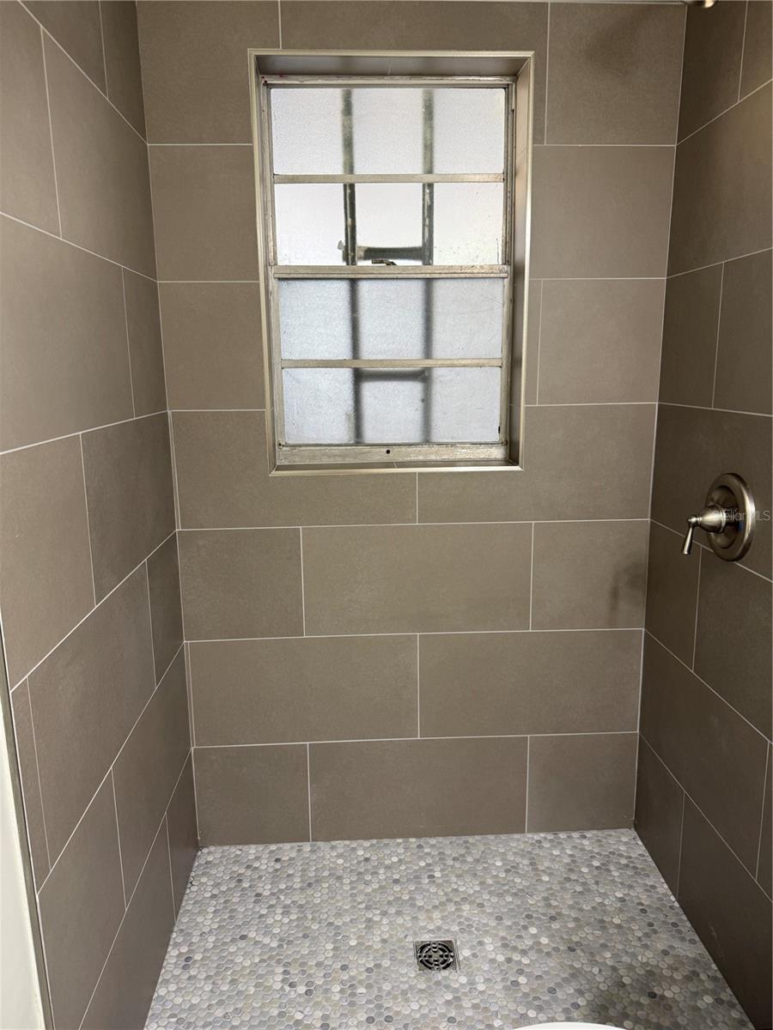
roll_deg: +0.7
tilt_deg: -11.3
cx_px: 386
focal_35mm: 24
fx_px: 715
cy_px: 515
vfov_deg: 71.6
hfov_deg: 56.8
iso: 125
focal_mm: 6.76
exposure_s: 1/60
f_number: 1.78
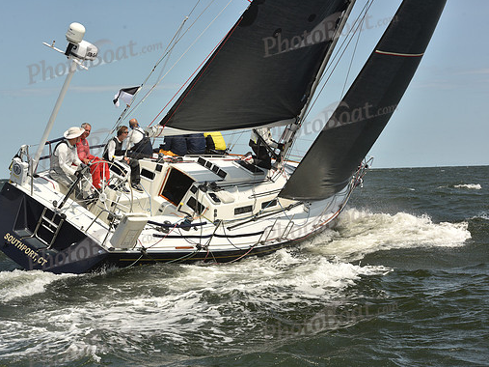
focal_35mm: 77
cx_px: 213
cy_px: 185
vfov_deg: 19.1
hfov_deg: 25.3
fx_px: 1087
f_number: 10
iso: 250
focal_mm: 70
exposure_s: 1/800
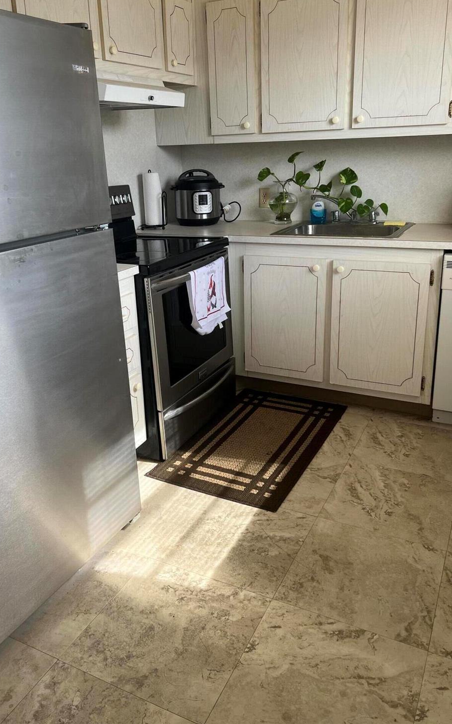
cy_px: 344
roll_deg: +2.9
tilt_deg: -17.9
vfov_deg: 64.6
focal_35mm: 29
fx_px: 572
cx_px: 223
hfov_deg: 43.1
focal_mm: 5.7
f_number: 1.5
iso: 40
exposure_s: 1/153
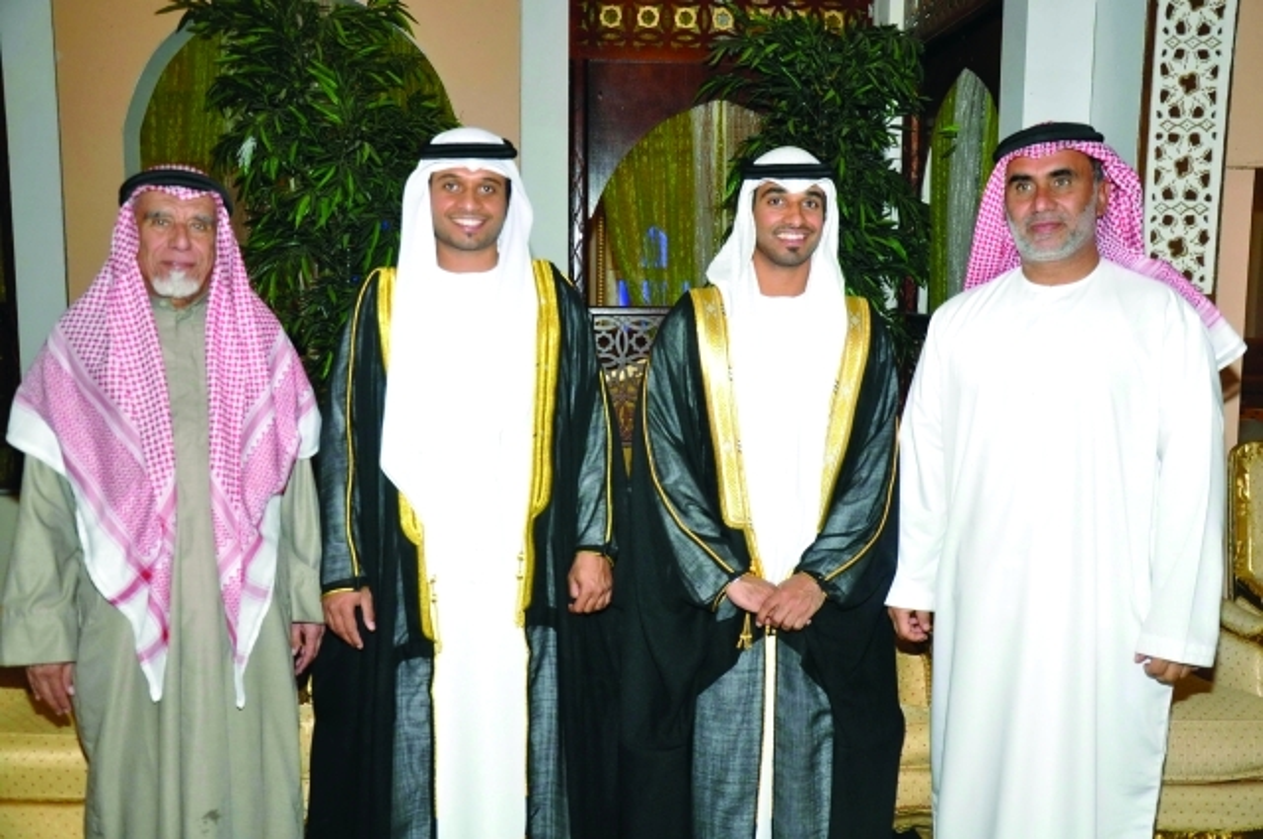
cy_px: 420
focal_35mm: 33
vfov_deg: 39.9
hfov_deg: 57.3
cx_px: 632
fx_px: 1156
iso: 800
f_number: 3.8
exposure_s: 1/100
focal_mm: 22
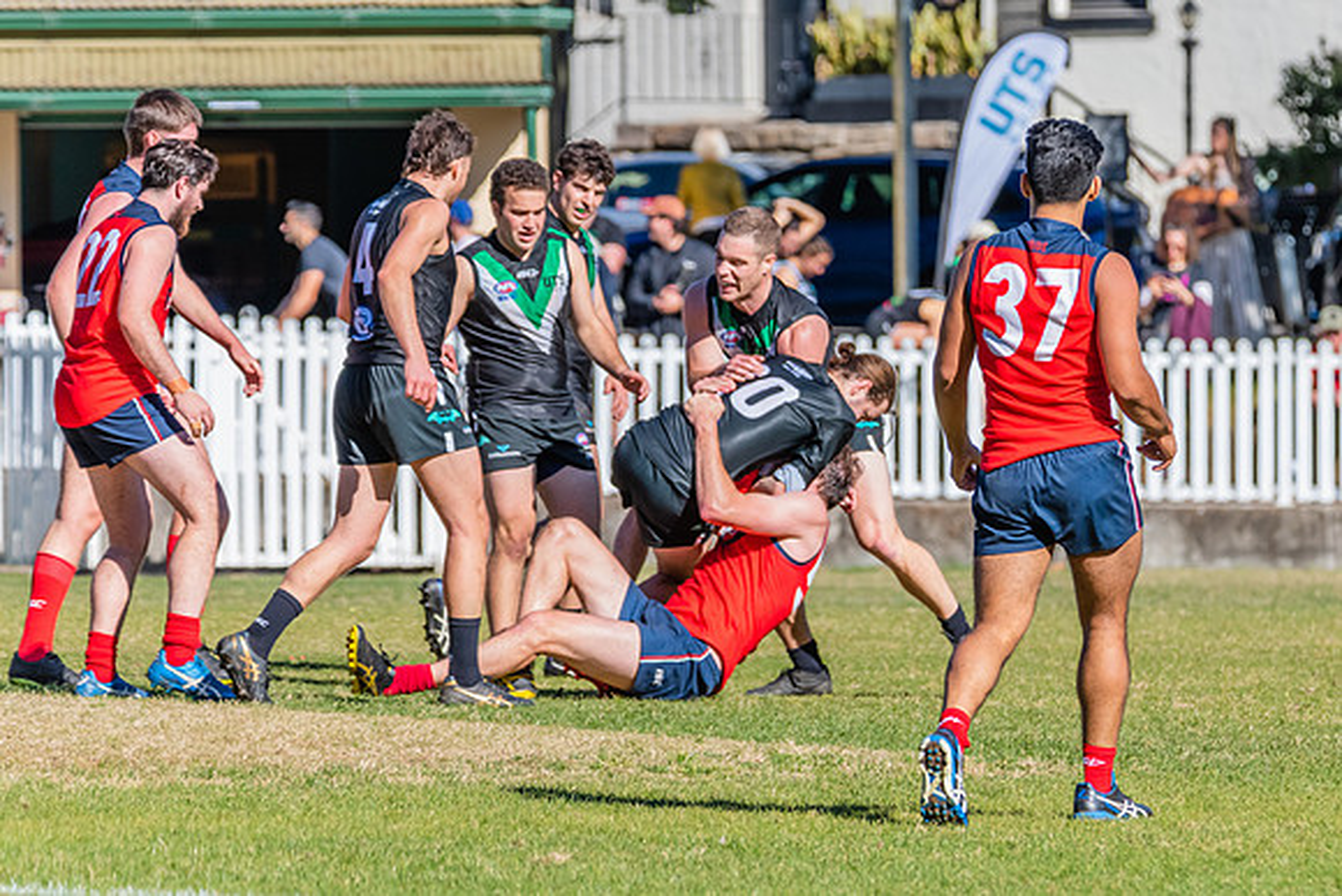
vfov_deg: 2.9
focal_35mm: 481
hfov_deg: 4.3
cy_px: 454
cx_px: 873
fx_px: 17930
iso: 800
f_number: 9
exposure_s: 1/1600
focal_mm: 320
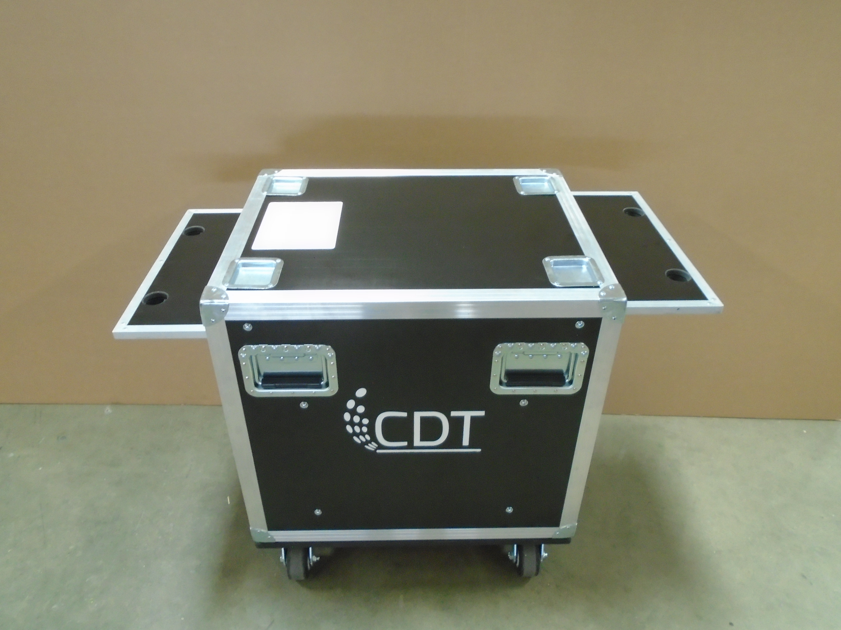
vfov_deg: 53.1
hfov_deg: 67.3
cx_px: 420
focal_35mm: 26
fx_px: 632
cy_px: 315
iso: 400
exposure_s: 1/25
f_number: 3.2
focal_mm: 4.6
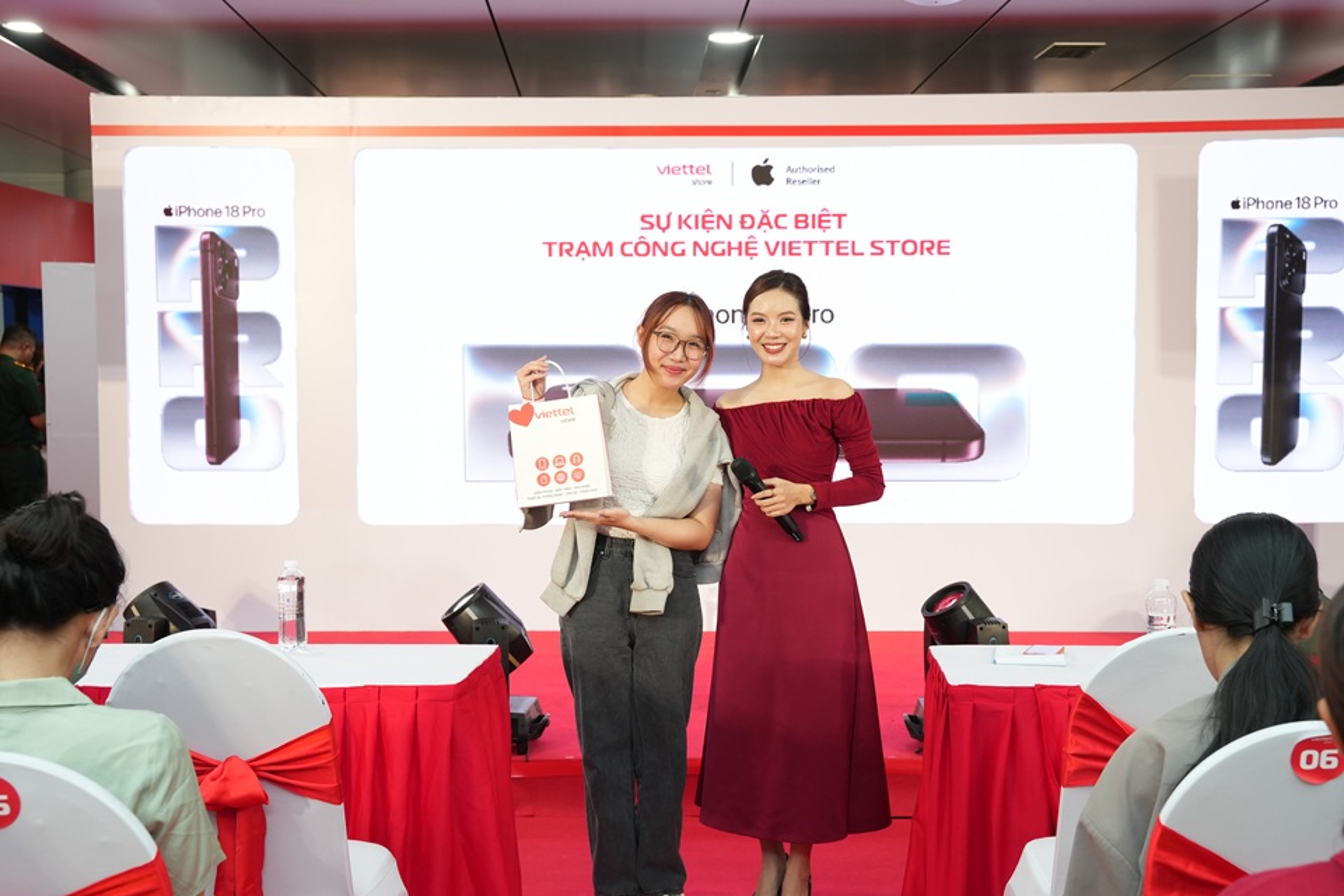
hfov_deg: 43.2
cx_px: 711
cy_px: 508
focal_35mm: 46
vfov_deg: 29.5
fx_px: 1699
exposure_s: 1/125
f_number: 5
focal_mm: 36.4
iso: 1000
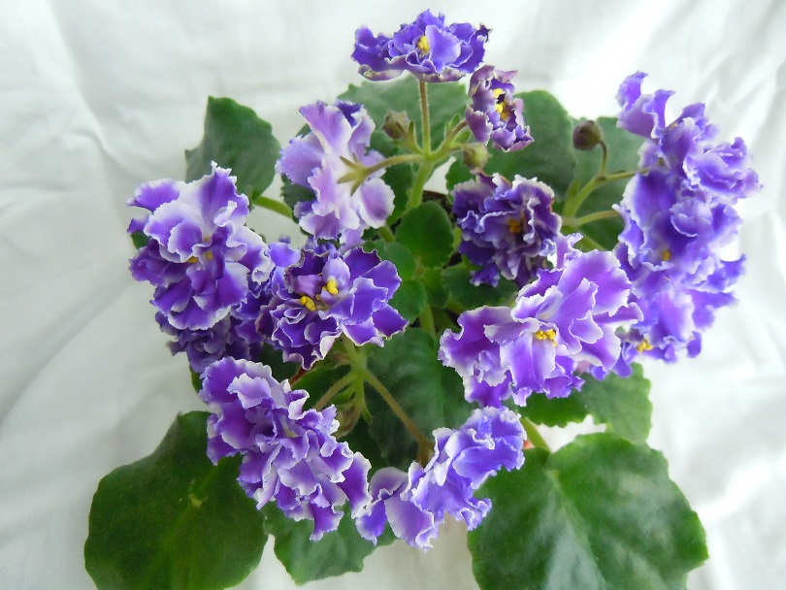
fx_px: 681
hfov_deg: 59.9
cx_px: 393
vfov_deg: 46.8
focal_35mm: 30
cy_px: 295
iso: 800
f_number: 3.5
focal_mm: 5.4
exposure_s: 1/125
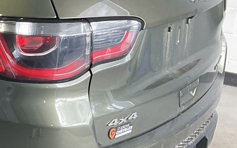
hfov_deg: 18.6
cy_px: 96
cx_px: -116
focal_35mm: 99
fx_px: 639
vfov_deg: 13.2
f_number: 1.8
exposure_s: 1/117
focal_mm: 3
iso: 64
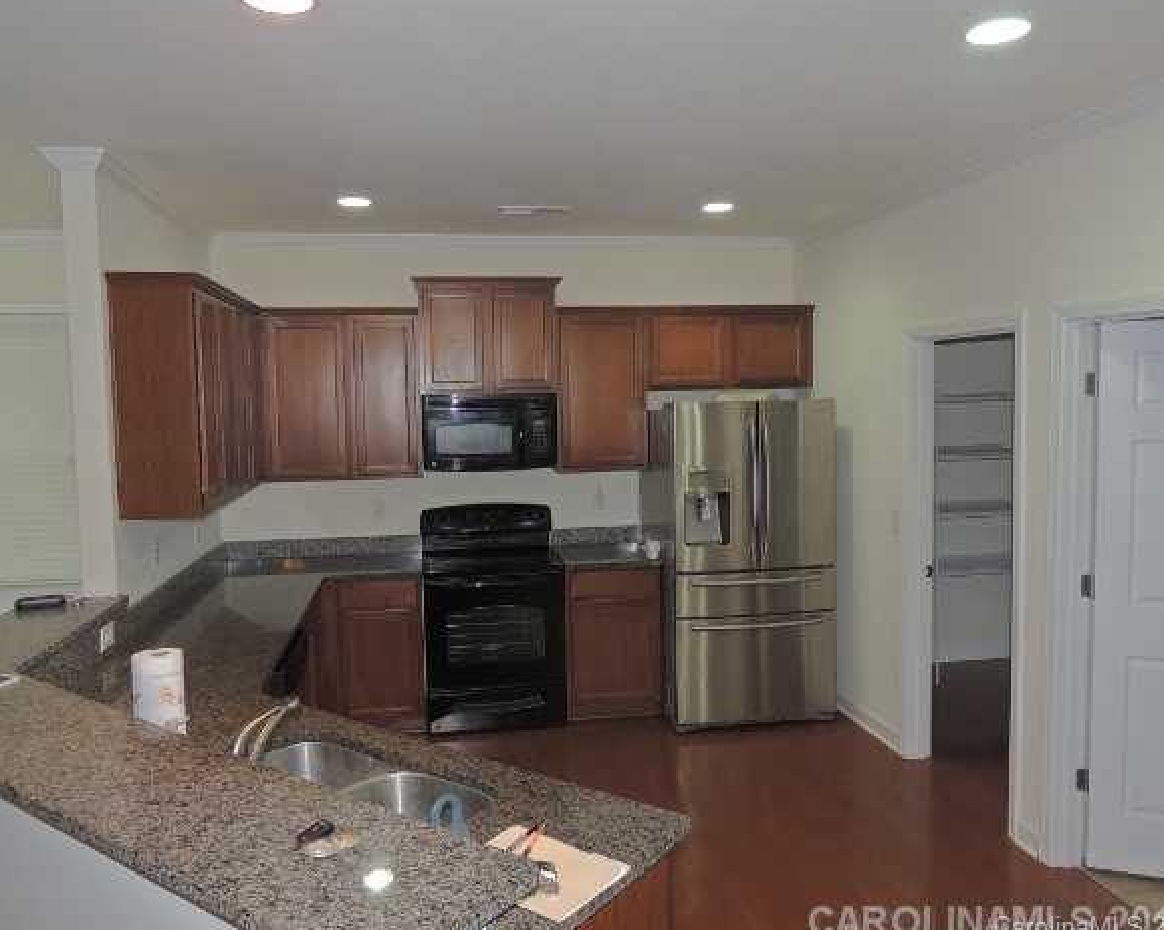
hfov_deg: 66.1
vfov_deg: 54.9
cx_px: 579
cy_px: 462
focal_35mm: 26
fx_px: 895
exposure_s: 1/30
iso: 200
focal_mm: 4.3
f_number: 3
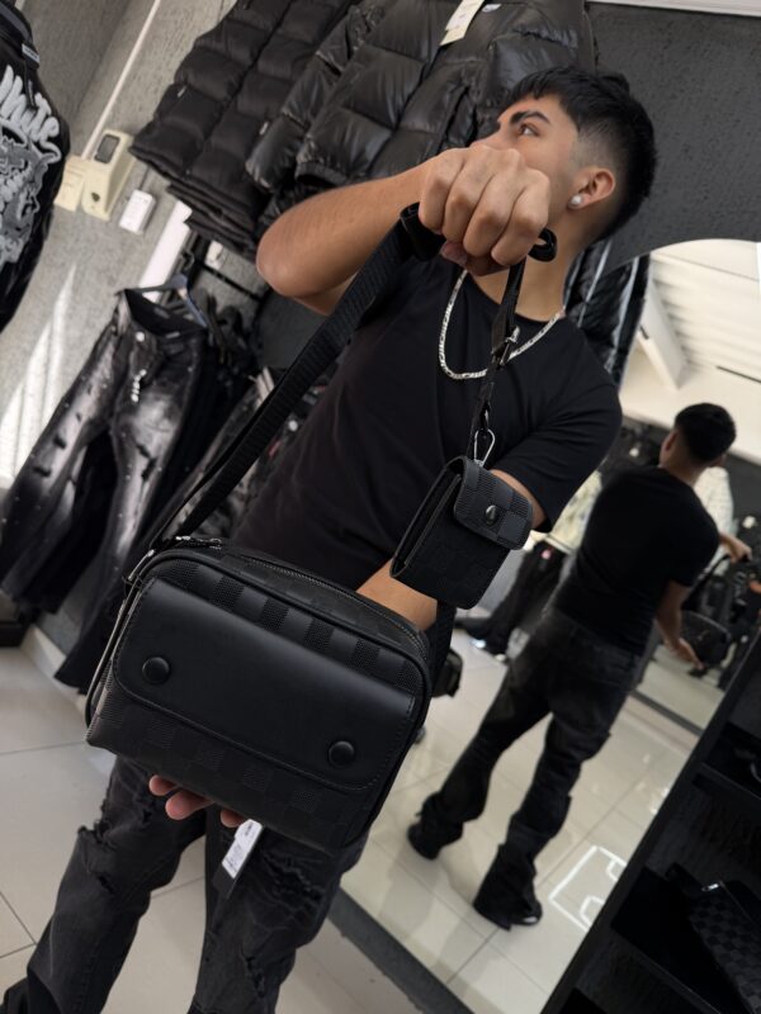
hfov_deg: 56.8
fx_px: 703
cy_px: 507
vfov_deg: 71.6
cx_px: 380
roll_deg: -26.6
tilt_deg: -5.1
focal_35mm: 24
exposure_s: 1/143
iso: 50
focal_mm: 6.76
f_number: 1.78
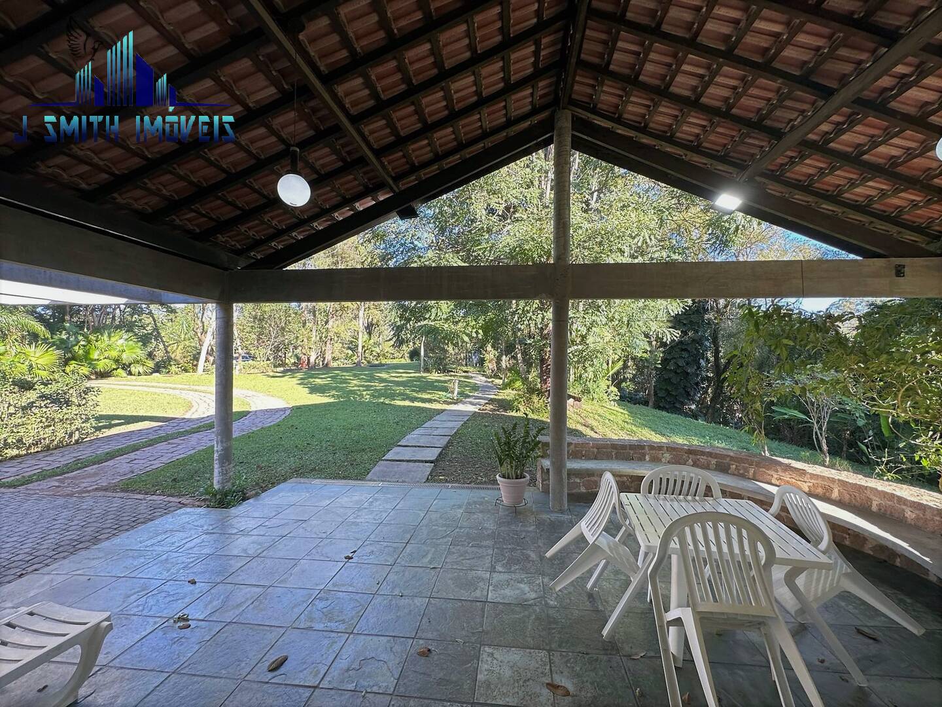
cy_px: 354
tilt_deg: +0.4
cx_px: 471
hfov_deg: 102.1
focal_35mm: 14
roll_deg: +0.6
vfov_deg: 85.7
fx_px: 381
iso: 40
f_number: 2.2
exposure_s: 1/147
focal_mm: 2.22
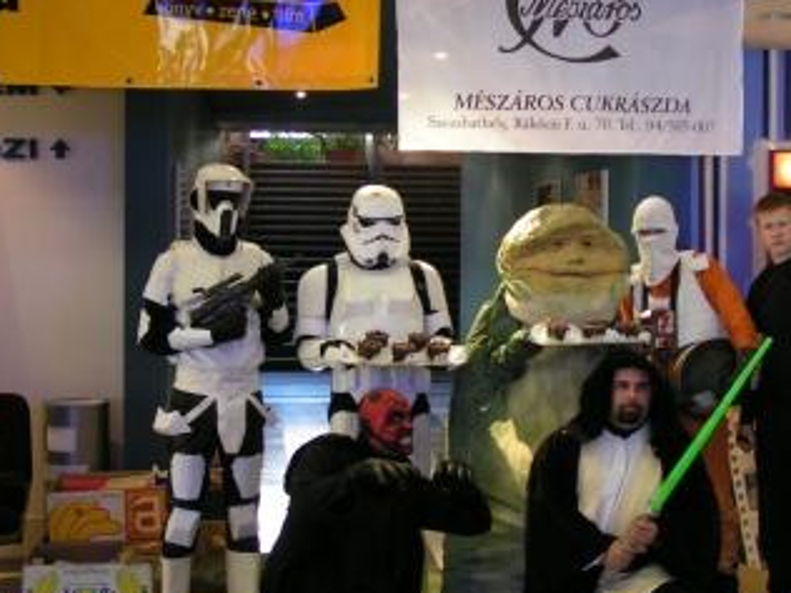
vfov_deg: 25.6
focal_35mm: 57
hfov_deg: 33.7
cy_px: 245
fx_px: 1302
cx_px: 471
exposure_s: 1/3
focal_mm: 6.9
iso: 50
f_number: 2.8
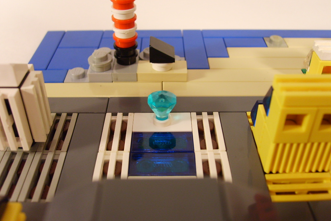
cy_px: 109
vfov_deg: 36.0
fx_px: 340
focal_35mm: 37
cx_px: 164
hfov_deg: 51.9
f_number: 2.8
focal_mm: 5.8
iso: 93
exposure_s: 1/30
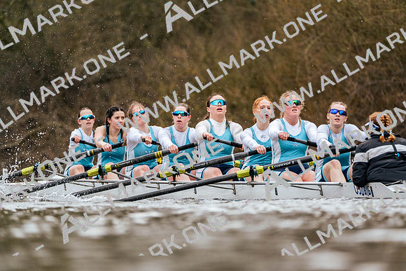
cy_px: 136
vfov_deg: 2.3
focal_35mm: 600
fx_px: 6768
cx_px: 203
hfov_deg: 3.4
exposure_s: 1/2000
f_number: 6.3
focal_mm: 600
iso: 1600
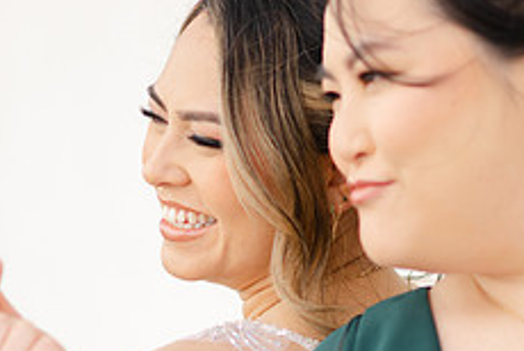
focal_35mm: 214
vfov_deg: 6.4
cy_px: 386
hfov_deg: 9.6
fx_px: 3119
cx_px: 253
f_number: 1.8
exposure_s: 1/5000
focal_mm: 85
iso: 80
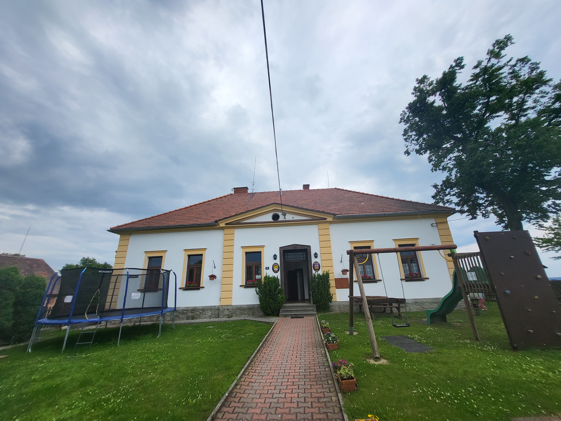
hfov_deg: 106.2
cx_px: 280
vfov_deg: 89.9
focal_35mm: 13
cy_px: 210
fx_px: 211
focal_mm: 1.74
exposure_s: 1/788
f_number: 2.2
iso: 32
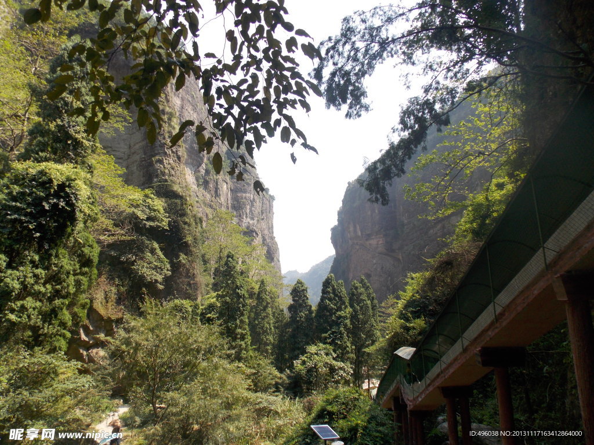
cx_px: 297
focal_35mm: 23
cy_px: 222
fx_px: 395
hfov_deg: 73.9
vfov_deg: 58.9
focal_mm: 4
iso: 80
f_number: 3.1
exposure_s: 1/400
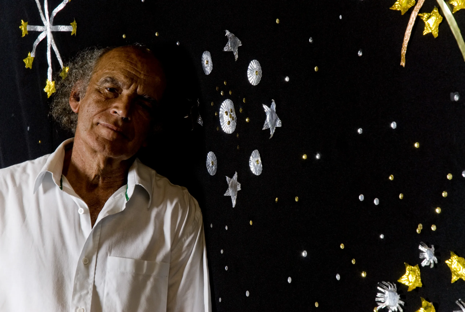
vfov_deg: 13.1
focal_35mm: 105
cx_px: 232
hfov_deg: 19.4
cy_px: 156
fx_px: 1358
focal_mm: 70
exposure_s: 1/60
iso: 200
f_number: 8
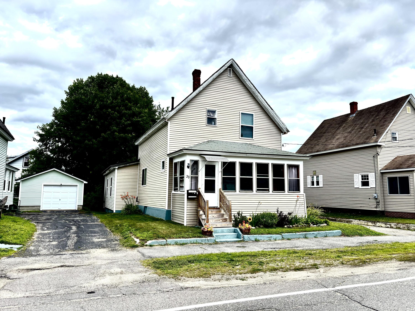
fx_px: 312
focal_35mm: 26
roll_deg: -0.6
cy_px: 156
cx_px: 208
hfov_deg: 67.3
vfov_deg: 53.1
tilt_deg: +6.5
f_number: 1.6
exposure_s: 1/3534
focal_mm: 5.96
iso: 50
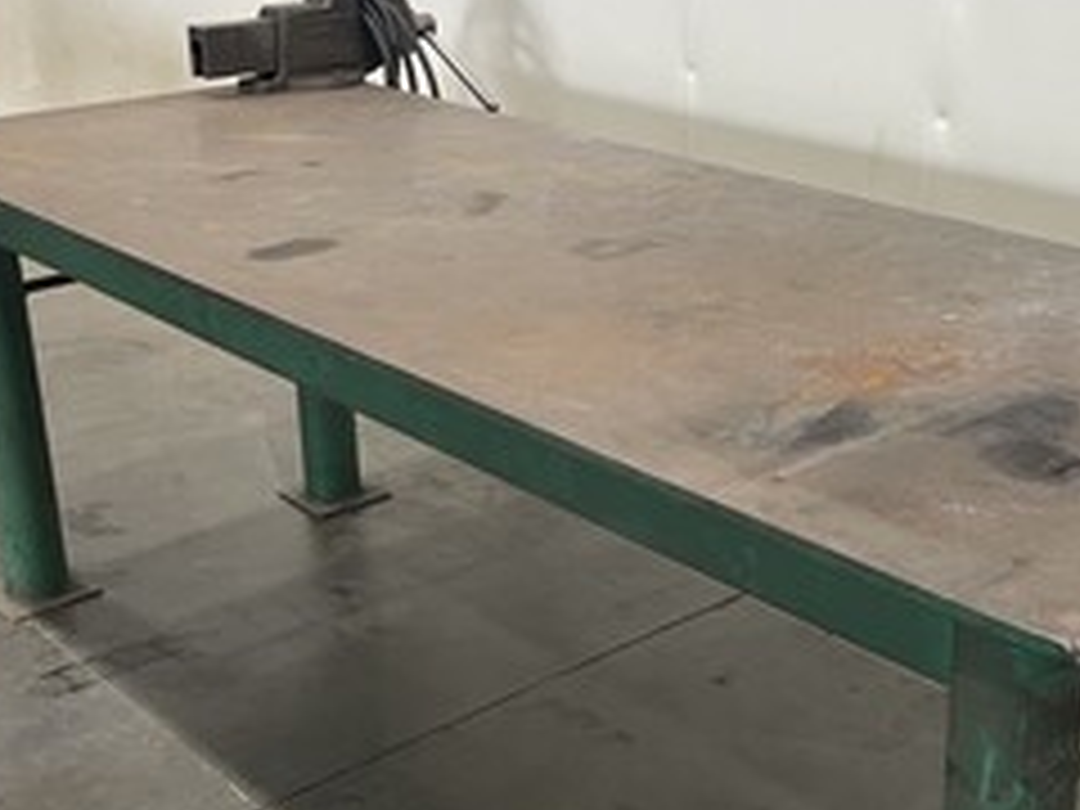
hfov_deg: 36.5
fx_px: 1622
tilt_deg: -19.2
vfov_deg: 28.0
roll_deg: +2.2
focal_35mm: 52
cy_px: 421
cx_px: 698
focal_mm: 5.1
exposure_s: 1/60
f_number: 1.6
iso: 160
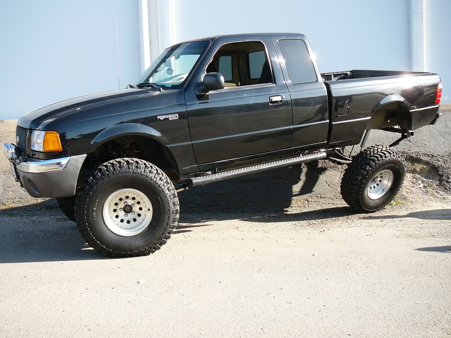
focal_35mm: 35
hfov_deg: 52.6
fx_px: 456
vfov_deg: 40.7
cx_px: 226
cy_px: 169
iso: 80
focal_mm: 5.2
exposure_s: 1/200
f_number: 2.8
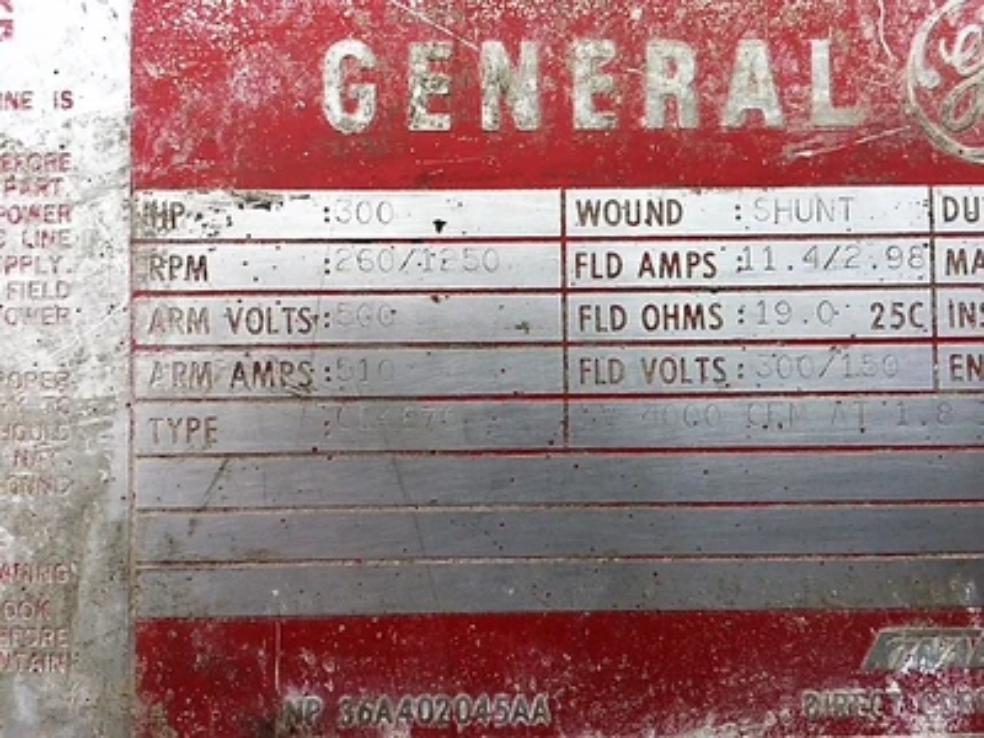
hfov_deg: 61.7
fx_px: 824
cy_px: 369
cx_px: 492
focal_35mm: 29
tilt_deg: -41.5
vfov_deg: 48.2
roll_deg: -1.0
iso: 25
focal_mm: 4.15
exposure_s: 1/306
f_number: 2.2
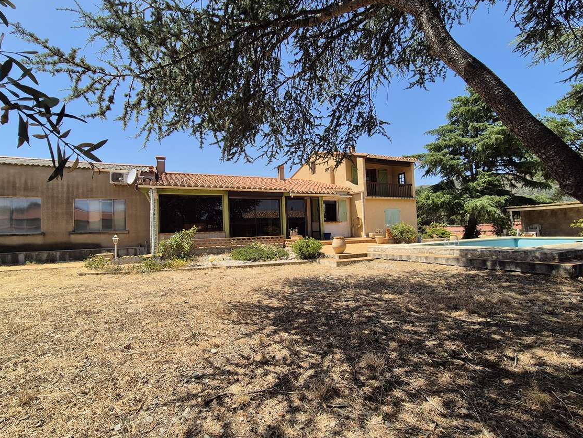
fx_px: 236
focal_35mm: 14
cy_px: 221
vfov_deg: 85.7
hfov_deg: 101.9
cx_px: 271
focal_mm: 2.2
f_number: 2.2
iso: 50
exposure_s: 1/1512
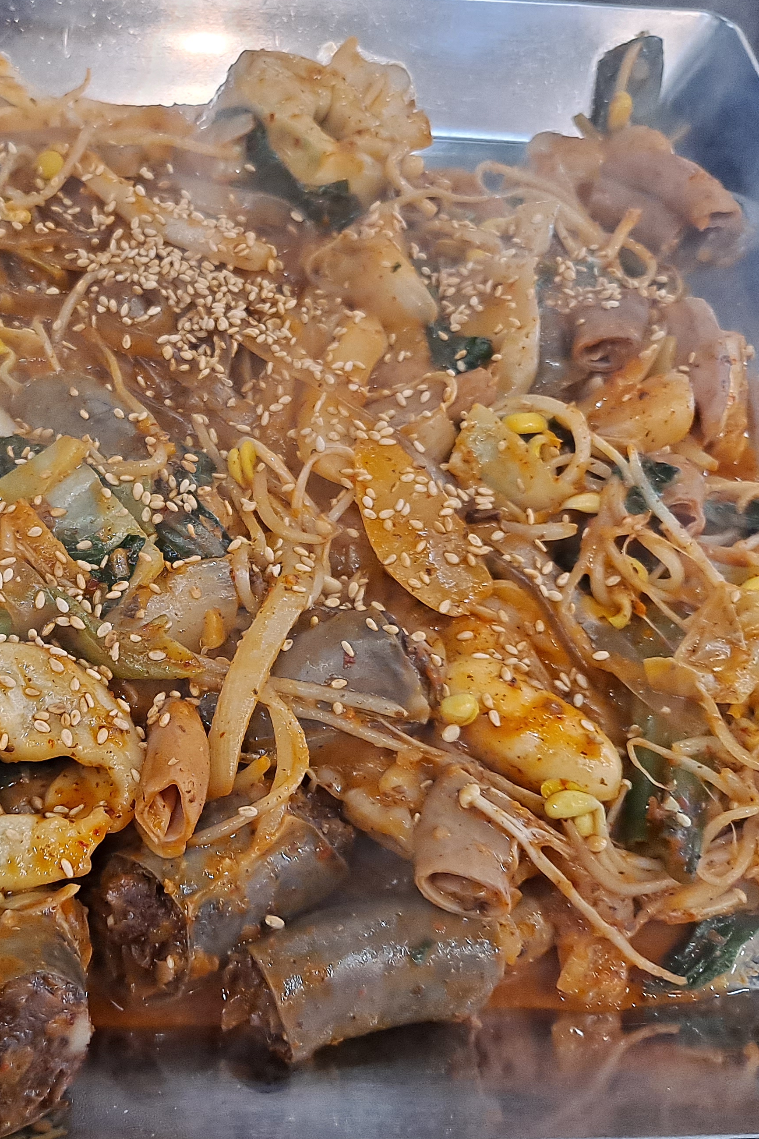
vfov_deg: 48.5
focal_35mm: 40
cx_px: 130
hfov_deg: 32.3
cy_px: 560
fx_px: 1265
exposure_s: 1/60
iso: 160
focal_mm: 4.6
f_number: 2
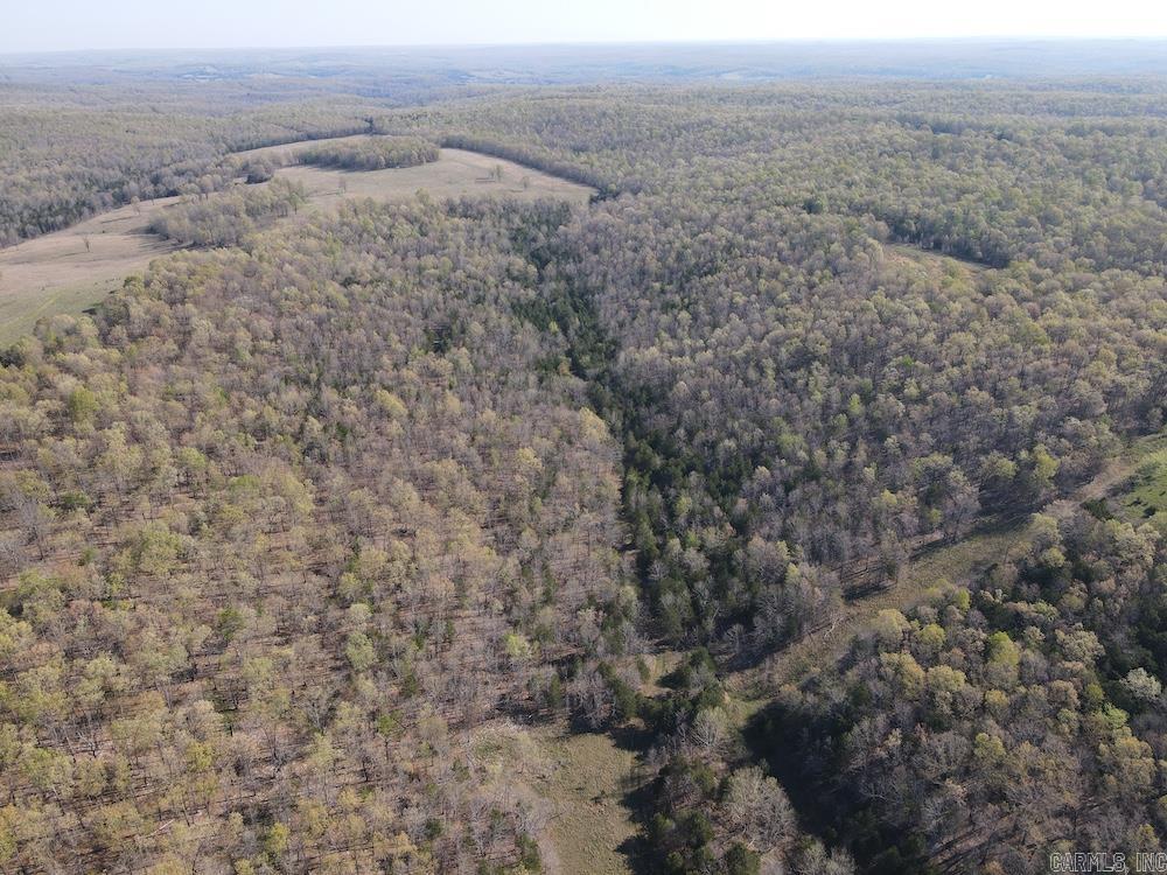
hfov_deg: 71.6
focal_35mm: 24
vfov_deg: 56.8
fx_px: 809
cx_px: 584
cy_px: 438
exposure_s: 1/20
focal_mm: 4.5
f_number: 2.8
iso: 100
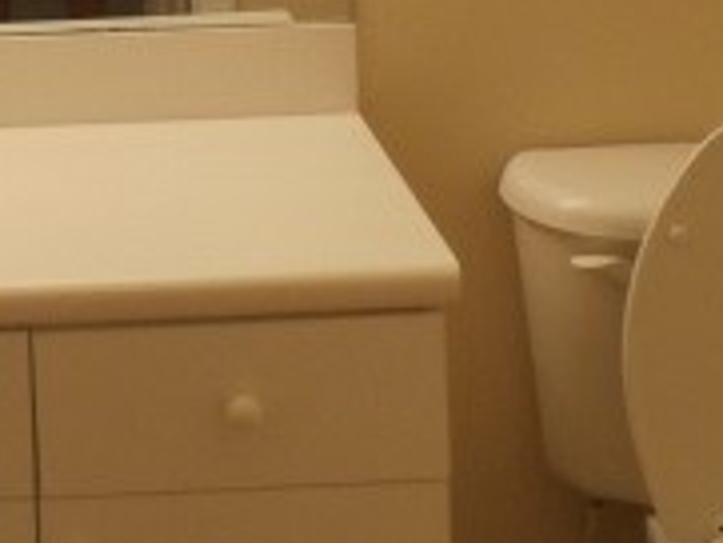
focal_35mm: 99
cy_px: -295
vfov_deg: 13.9
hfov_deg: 19.0
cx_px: -68
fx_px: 2069
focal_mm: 4.98
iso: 250
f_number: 3.2
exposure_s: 1/30
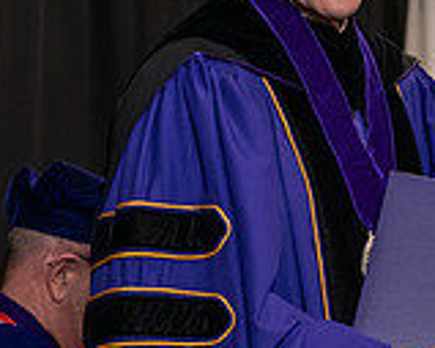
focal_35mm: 240
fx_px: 3088
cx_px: 361
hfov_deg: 8.0
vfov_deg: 6.4
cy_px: 185
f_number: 5
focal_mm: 70
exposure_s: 1/125
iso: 2000
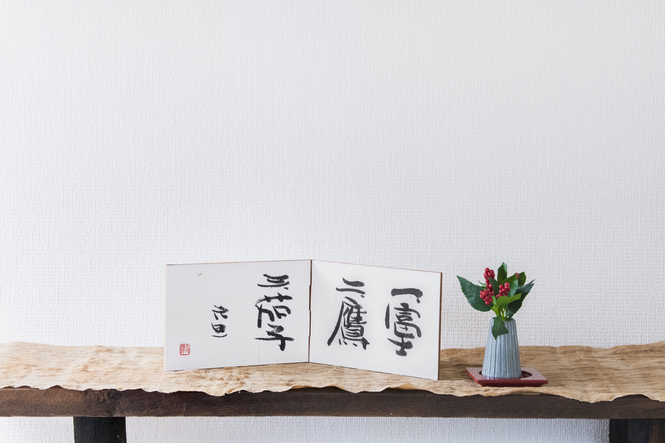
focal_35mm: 100
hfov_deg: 20.4
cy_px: 222
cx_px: 332
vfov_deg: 13.7
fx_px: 1847
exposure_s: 1/13
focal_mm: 100
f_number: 7.1
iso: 2000
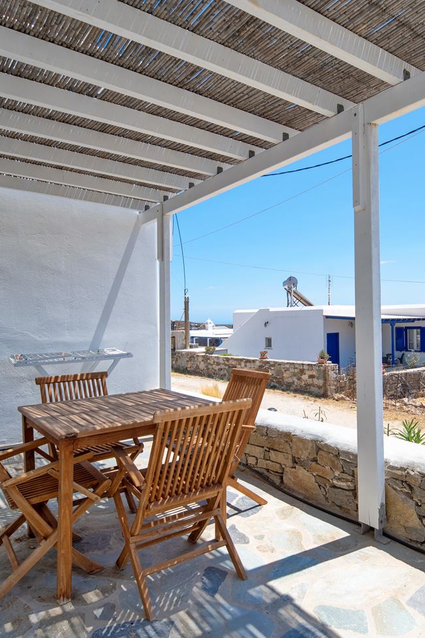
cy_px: 344
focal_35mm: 23
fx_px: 407
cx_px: 287
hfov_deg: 53.9
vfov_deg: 76.0
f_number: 8
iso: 100
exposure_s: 1/400
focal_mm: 14
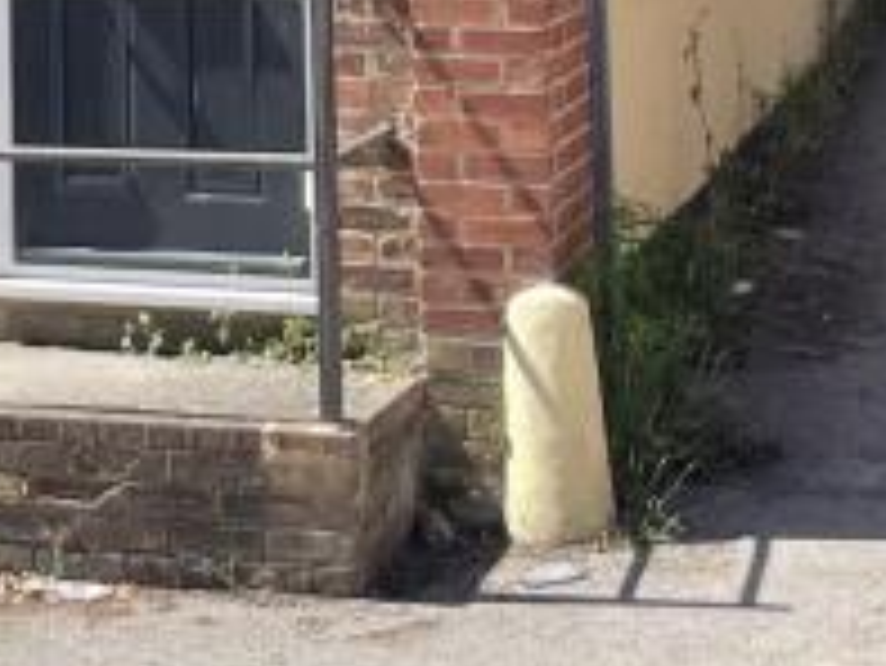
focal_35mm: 135
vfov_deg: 10.2
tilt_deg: +6.4
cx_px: -292
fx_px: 3457
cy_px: -621
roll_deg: +0.7
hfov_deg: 14.0
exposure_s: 1/1742
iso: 32
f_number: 1.6
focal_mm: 4.2
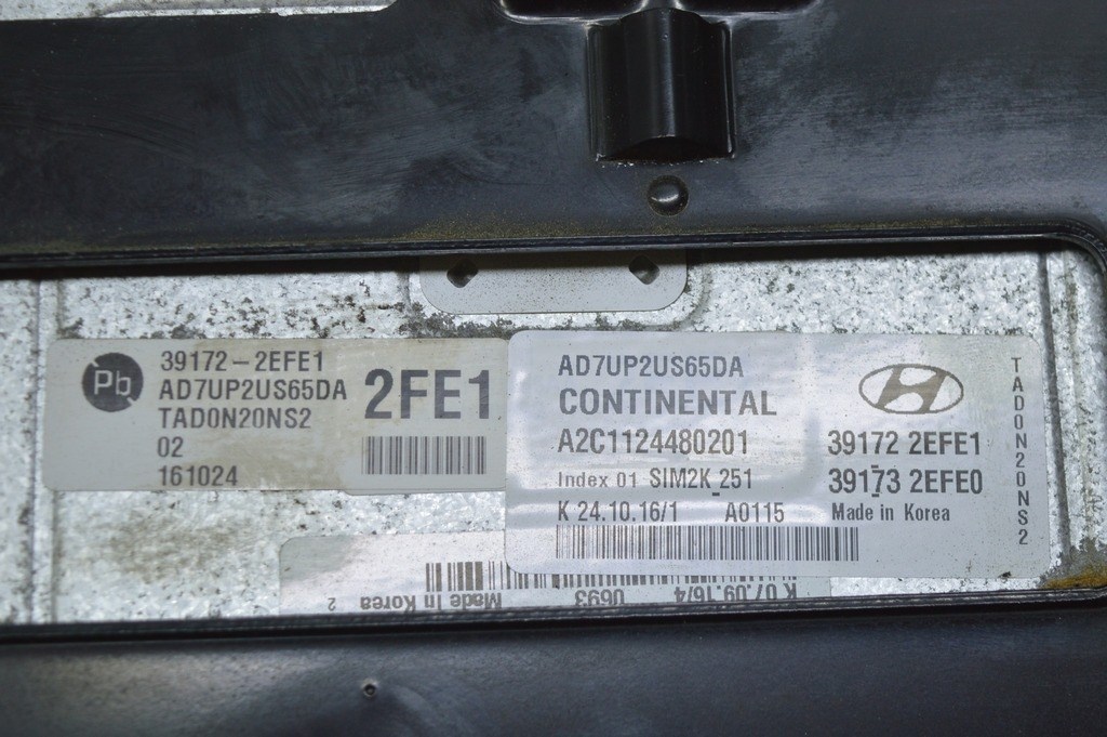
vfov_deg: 19.7
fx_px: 2120
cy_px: 368
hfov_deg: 29.3
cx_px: 554
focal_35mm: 69
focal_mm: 46
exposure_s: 1/100
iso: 400
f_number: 5
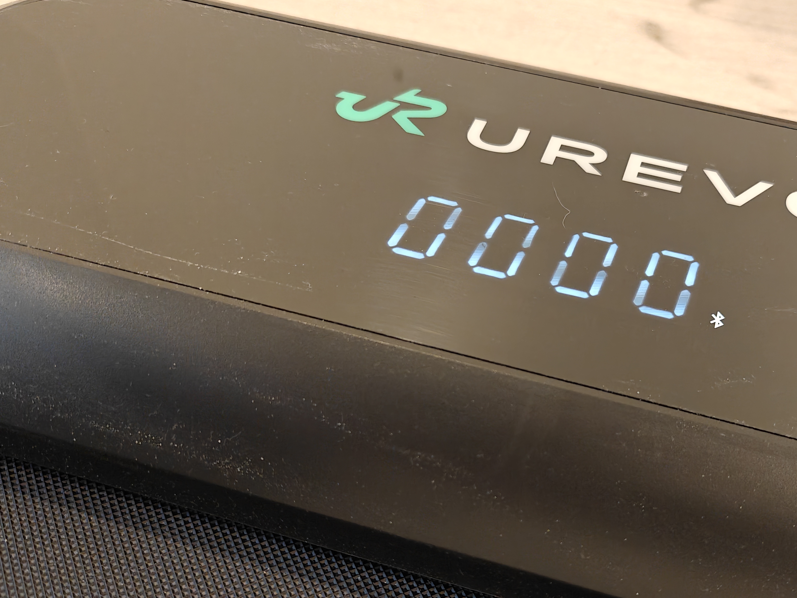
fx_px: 875
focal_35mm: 38
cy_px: 367
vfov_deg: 37.5
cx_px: 517
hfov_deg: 48.3
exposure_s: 1/128
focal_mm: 6.06
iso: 2500
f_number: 1.6
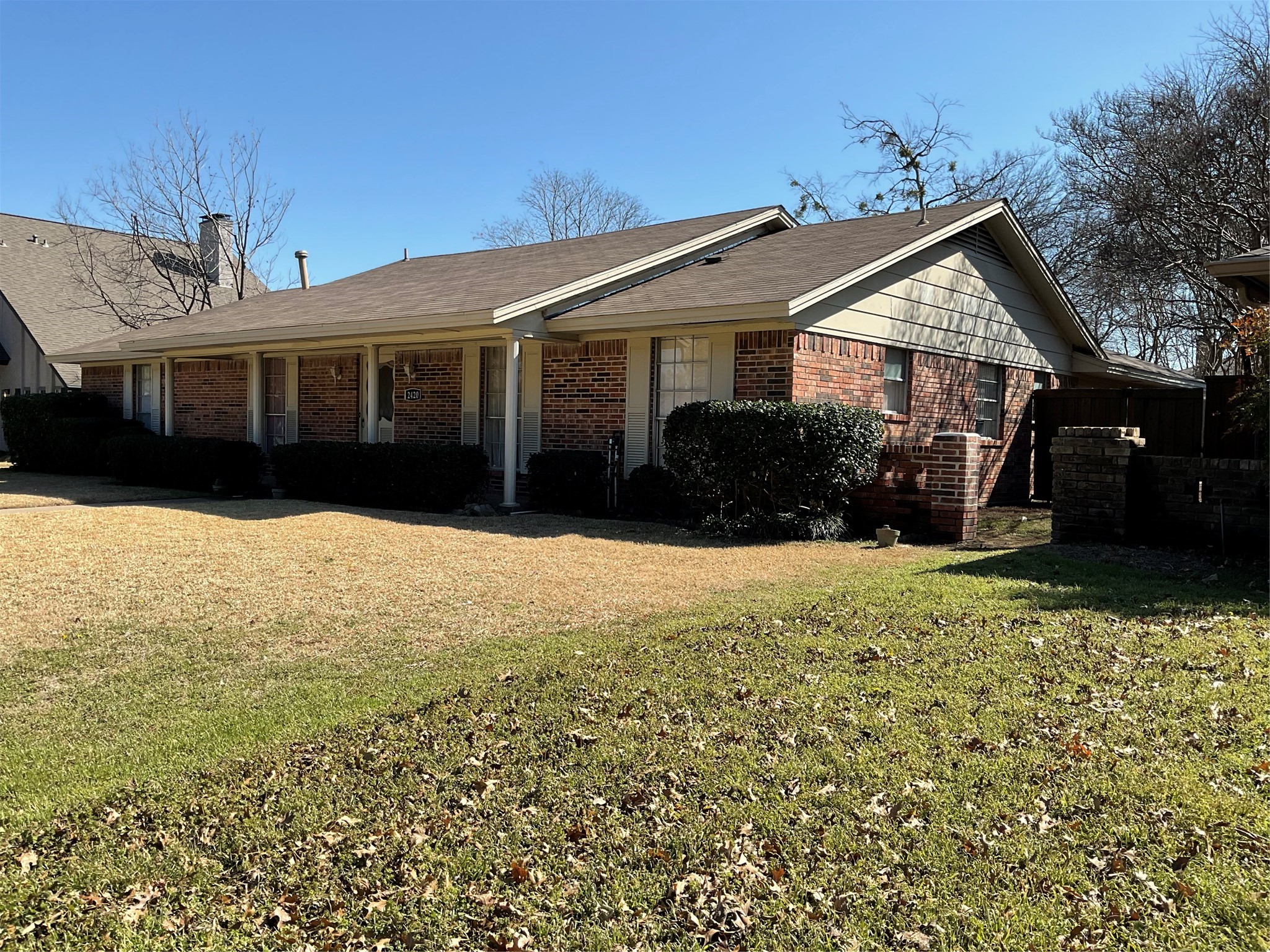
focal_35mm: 29
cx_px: 635
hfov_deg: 61.7
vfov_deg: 48.2
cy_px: 476
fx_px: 1064
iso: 16
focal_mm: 3
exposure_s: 1/1534
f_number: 1.8
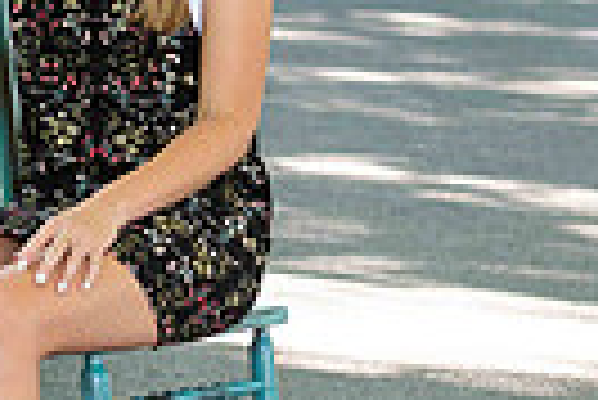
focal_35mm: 341
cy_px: 7
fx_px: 5671
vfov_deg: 4.0
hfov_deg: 6.0
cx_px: 157
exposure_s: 1/200
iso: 640
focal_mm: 78
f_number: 3.5
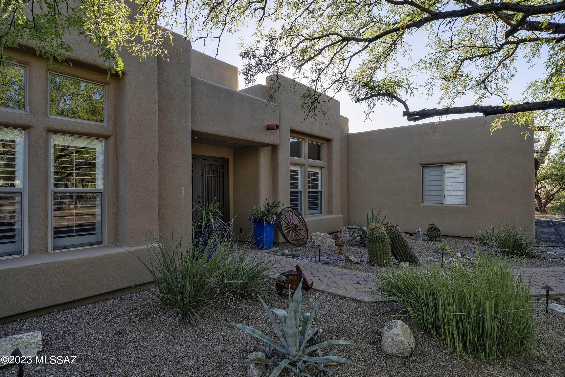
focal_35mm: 18
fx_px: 282
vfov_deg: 67.4
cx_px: 282
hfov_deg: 90.0
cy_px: 188
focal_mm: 18
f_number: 9
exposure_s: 1/250
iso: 100
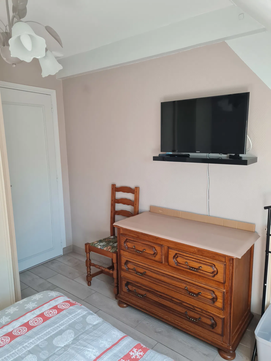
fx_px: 271
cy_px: 180
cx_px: 136
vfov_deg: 67.3
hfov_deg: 53.1
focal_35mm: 26
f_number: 1.8
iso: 250
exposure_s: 1/120
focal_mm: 5.4
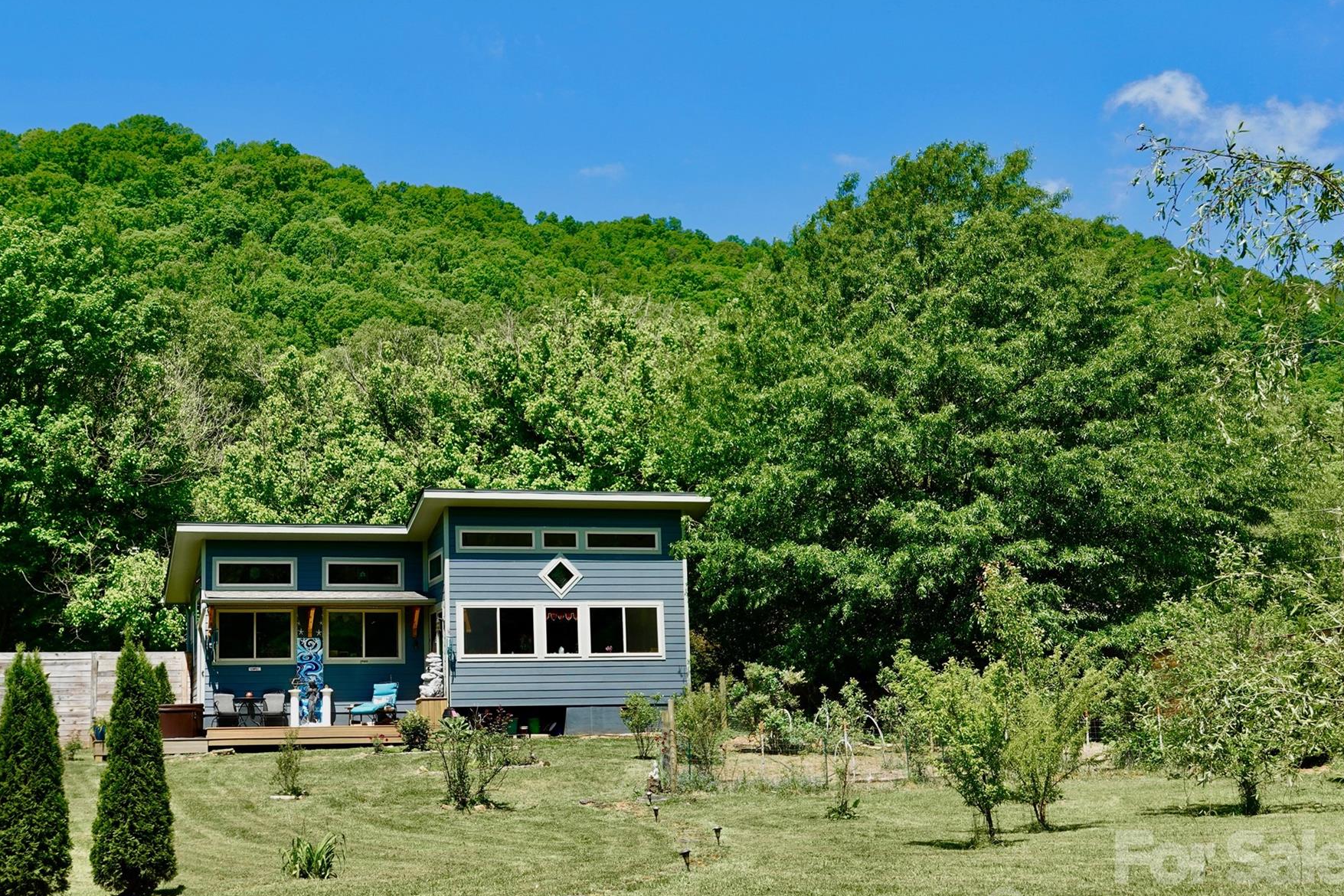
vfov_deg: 27.5
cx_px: 575
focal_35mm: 49
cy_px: 458
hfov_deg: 40.3
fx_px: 1829
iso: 125
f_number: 5.6
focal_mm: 16.08
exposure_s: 1/250
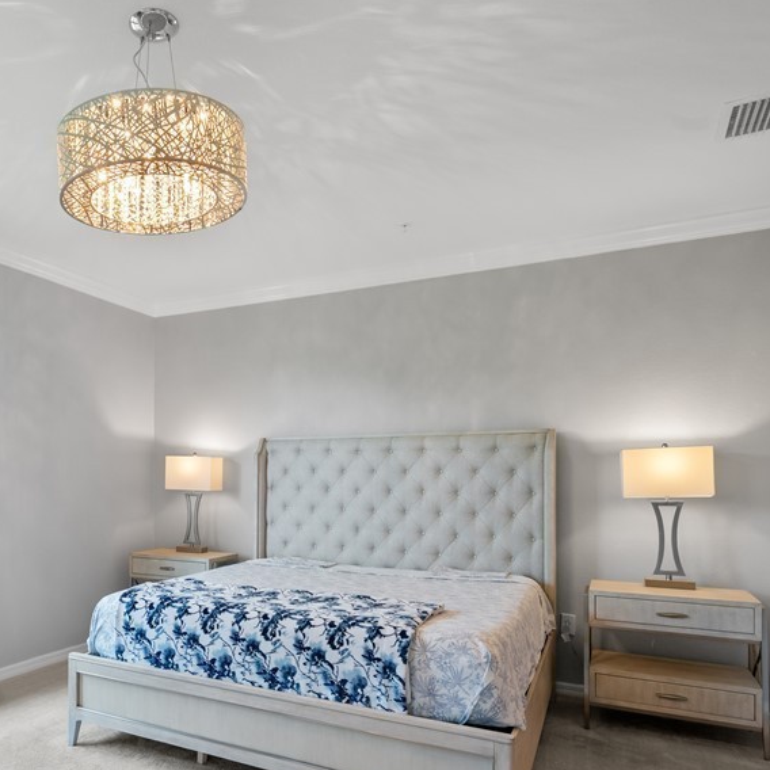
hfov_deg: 57.6
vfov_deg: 60.3
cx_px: 186
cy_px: 472
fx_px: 654
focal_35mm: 26
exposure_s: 1/30
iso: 400
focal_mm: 16
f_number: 8
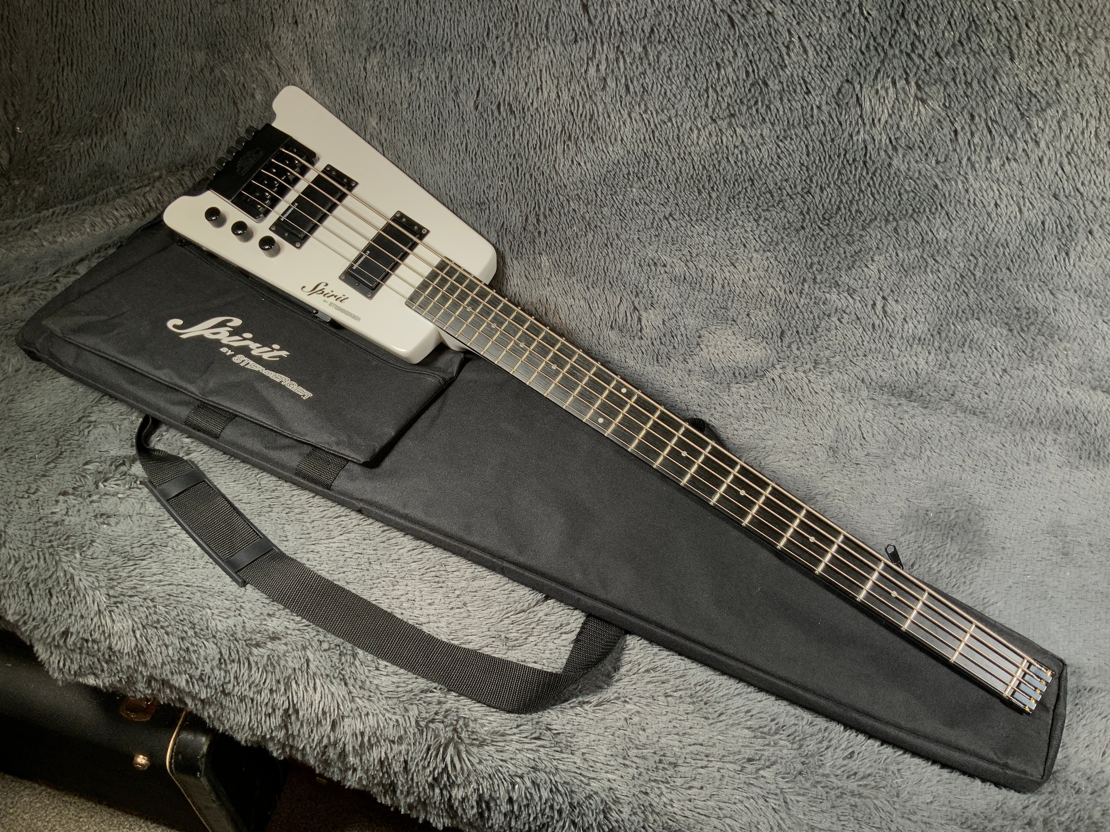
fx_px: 930
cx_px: 555
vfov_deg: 48.2
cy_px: 416
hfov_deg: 61.7
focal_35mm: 29
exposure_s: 1/104
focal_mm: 3
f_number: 1.8
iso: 32
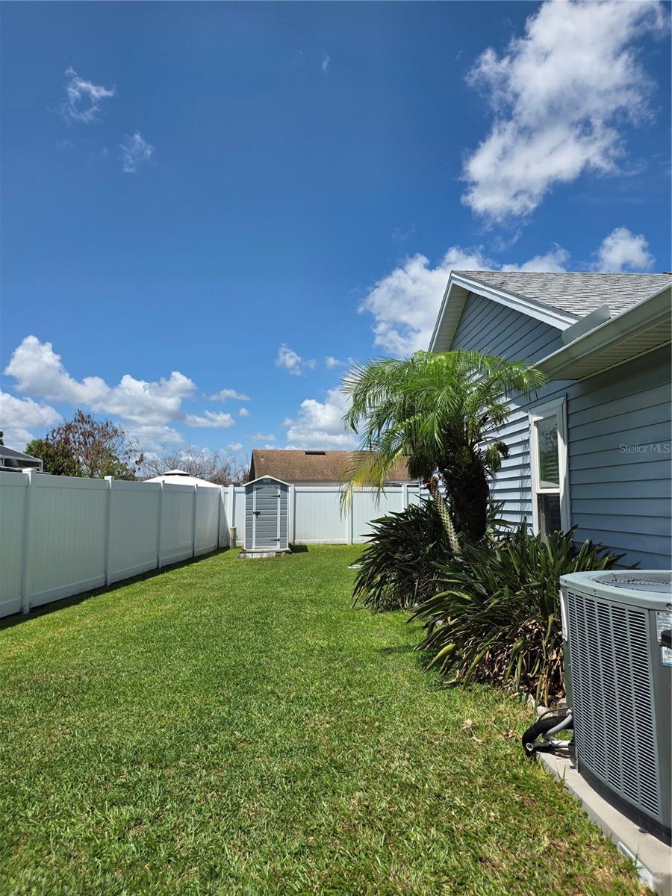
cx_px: 336
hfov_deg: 58.9
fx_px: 595
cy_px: 448
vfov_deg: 73.9
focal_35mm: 23
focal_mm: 6.25
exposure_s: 1/7944
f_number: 1.7
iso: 80
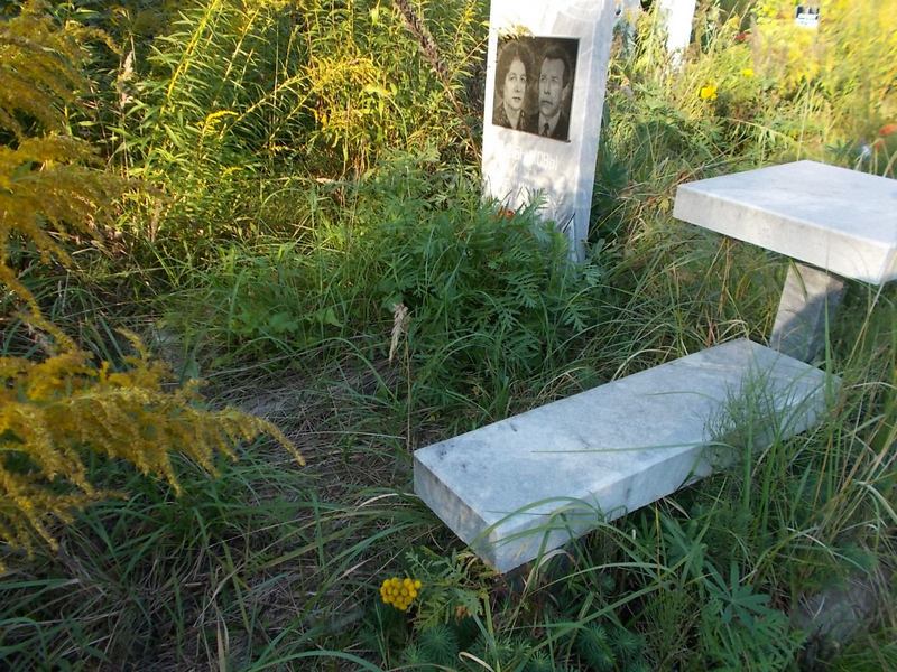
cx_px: 448
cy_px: 336
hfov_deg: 67.3
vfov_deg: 53.1
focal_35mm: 26
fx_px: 674
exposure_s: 1/160
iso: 80
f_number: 3.2
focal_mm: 4.6
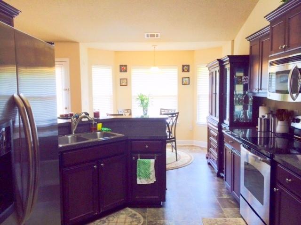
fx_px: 261
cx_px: 150
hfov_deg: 60.0
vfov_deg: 46.8
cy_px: 112
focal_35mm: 30
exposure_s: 1/30
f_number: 2.2
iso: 50
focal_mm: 4.12
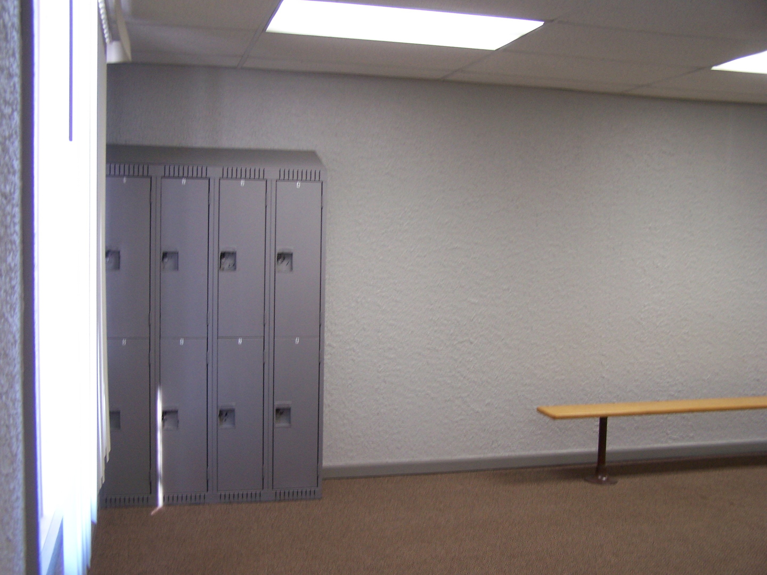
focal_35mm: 38
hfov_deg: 49.0
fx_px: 842
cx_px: 384
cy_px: 288
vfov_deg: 37.7
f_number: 2.8
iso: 140
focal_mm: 6.3
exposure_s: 1/30
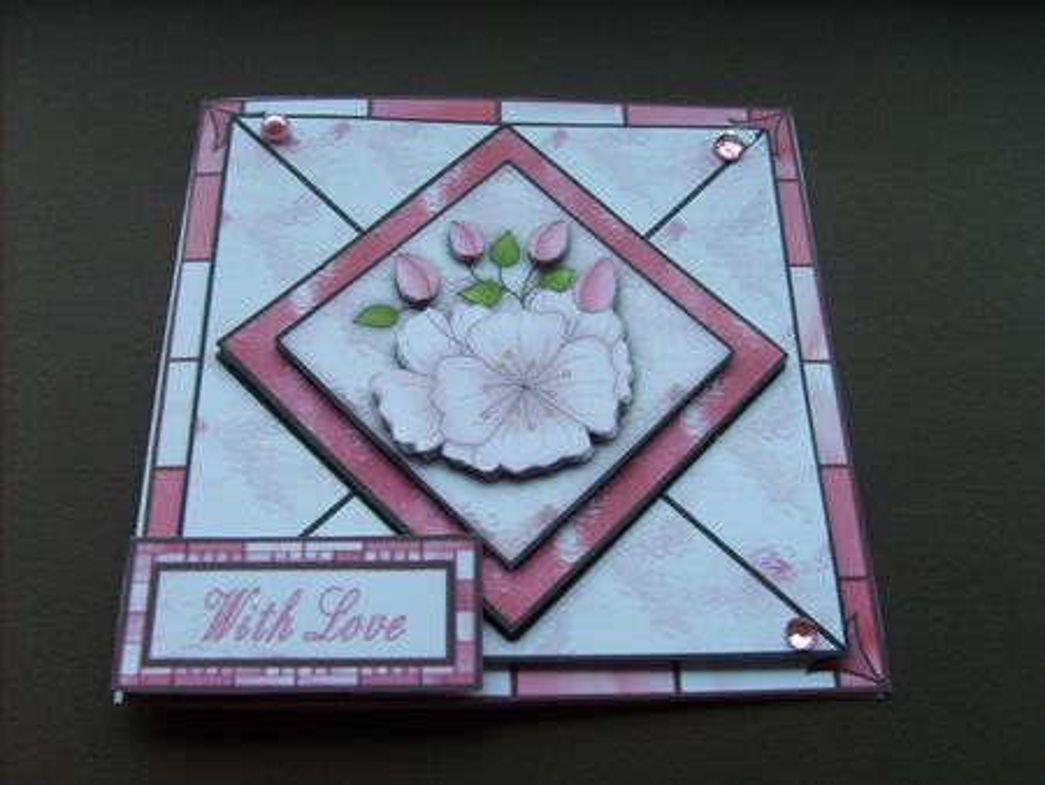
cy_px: 392
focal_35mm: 35
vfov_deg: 40.7
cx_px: 522
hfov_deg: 52.6
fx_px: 1057
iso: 66
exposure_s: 1/30
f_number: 2.8
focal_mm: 5.8
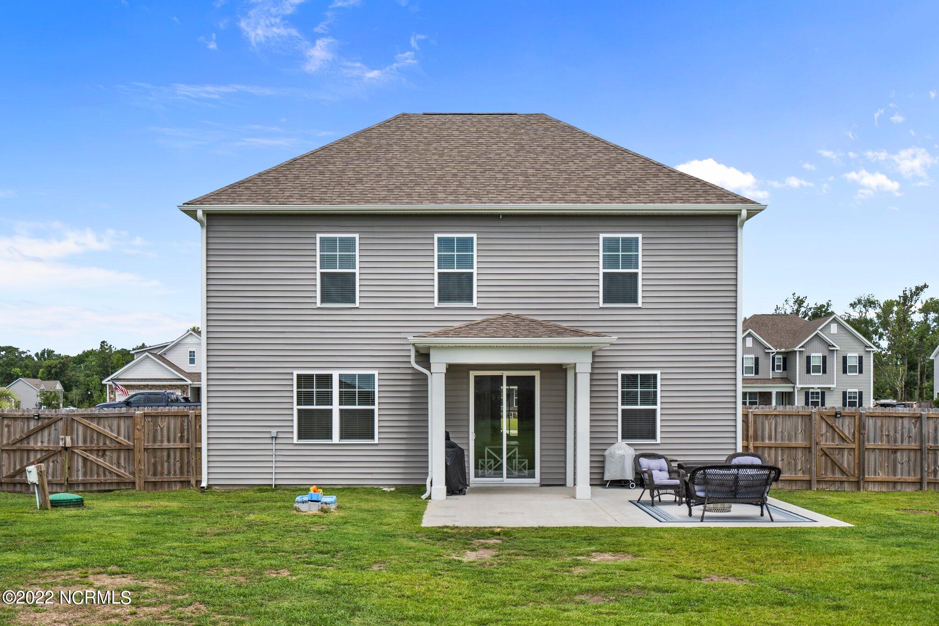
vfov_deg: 37.8
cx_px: 470
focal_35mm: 35
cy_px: 313
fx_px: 913
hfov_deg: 54.4
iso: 100
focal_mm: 35
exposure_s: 1/1000
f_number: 4
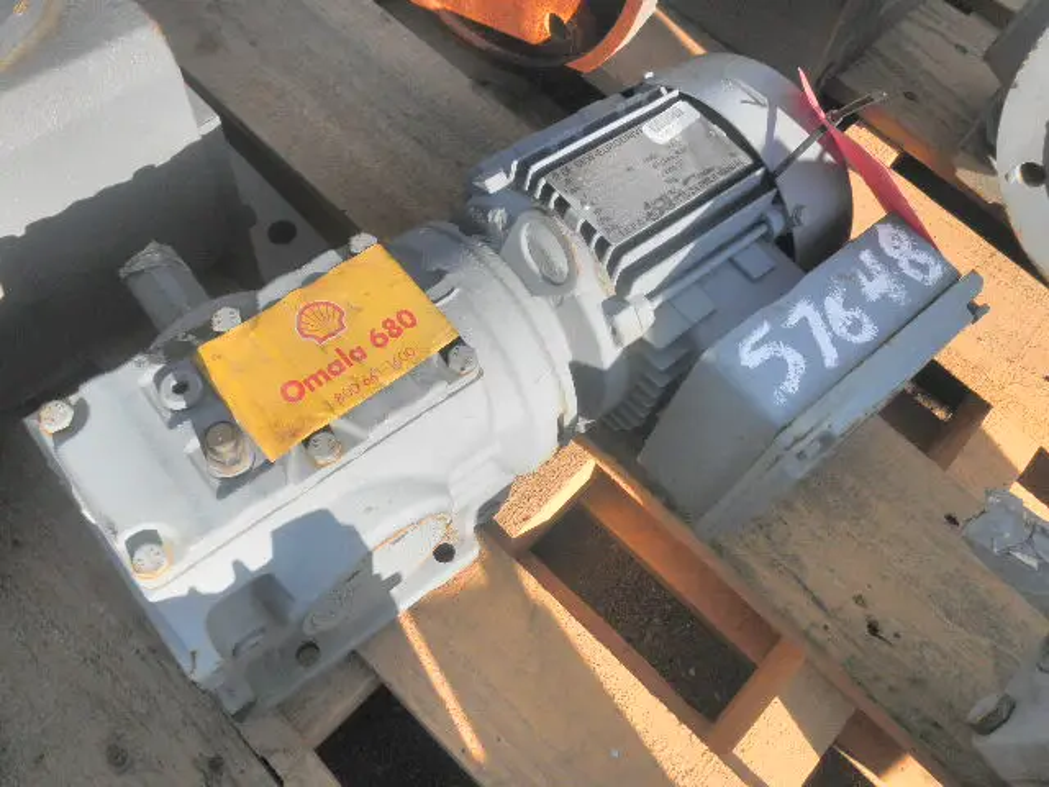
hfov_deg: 63.4
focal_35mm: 28
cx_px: 524
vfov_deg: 49.7
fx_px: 849
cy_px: 394
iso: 64
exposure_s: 1/80
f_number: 8.5
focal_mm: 5
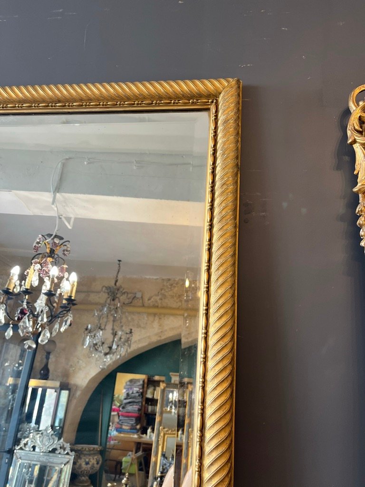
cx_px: 182
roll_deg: -3.1
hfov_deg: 53.1
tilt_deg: +12.1
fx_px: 366
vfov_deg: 67.3
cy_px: 244
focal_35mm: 26
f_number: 1.6
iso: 125
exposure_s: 1/121
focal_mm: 5.1
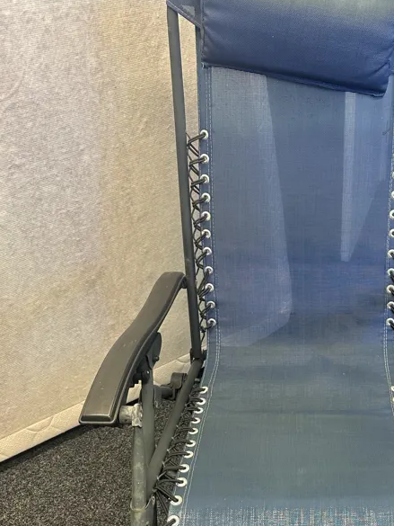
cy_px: 397
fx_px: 637
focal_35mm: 42
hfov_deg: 33.7
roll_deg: +1.1
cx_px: 294
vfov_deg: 43.3
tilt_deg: -40.3
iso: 160
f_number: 1.78
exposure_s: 1/50
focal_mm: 6.86
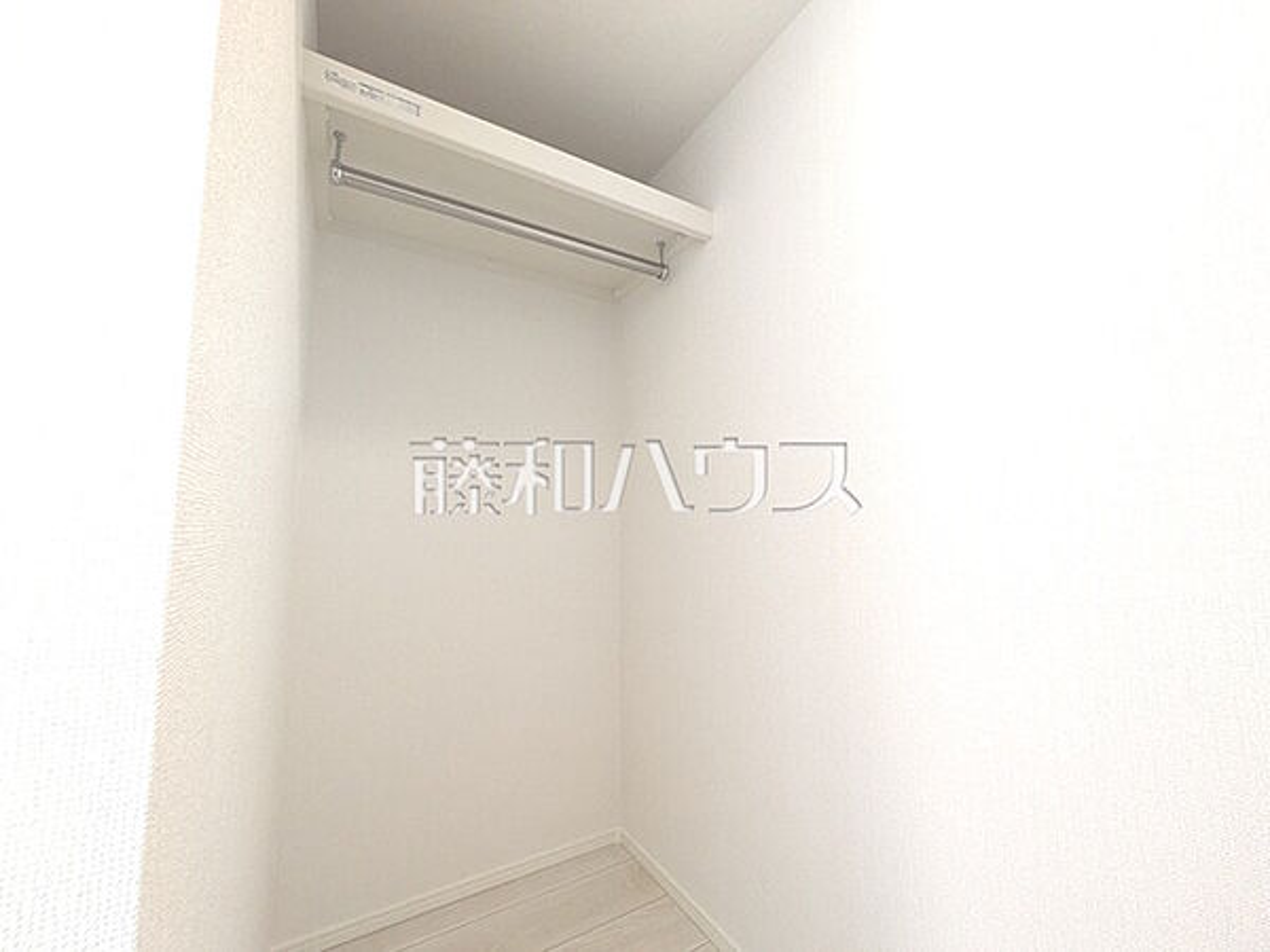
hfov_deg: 102.1
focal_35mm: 14
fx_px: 514
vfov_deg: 85.7
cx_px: 635
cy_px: 476
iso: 512
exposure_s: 1/100
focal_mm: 1.83
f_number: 2.2
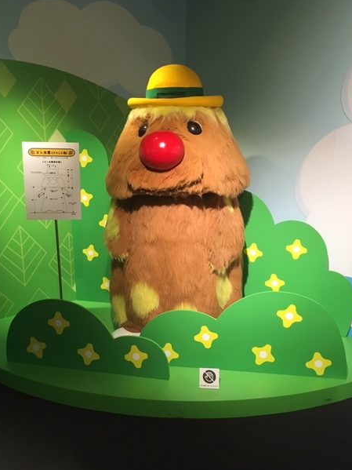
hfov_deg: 45.4
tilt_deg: -14.4
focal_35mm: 31
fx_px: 420
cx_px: 171
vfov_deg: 58.4
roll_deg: -0.7
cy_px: 236
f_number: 2.2
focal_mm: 4.15
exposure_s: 1/30
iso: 200
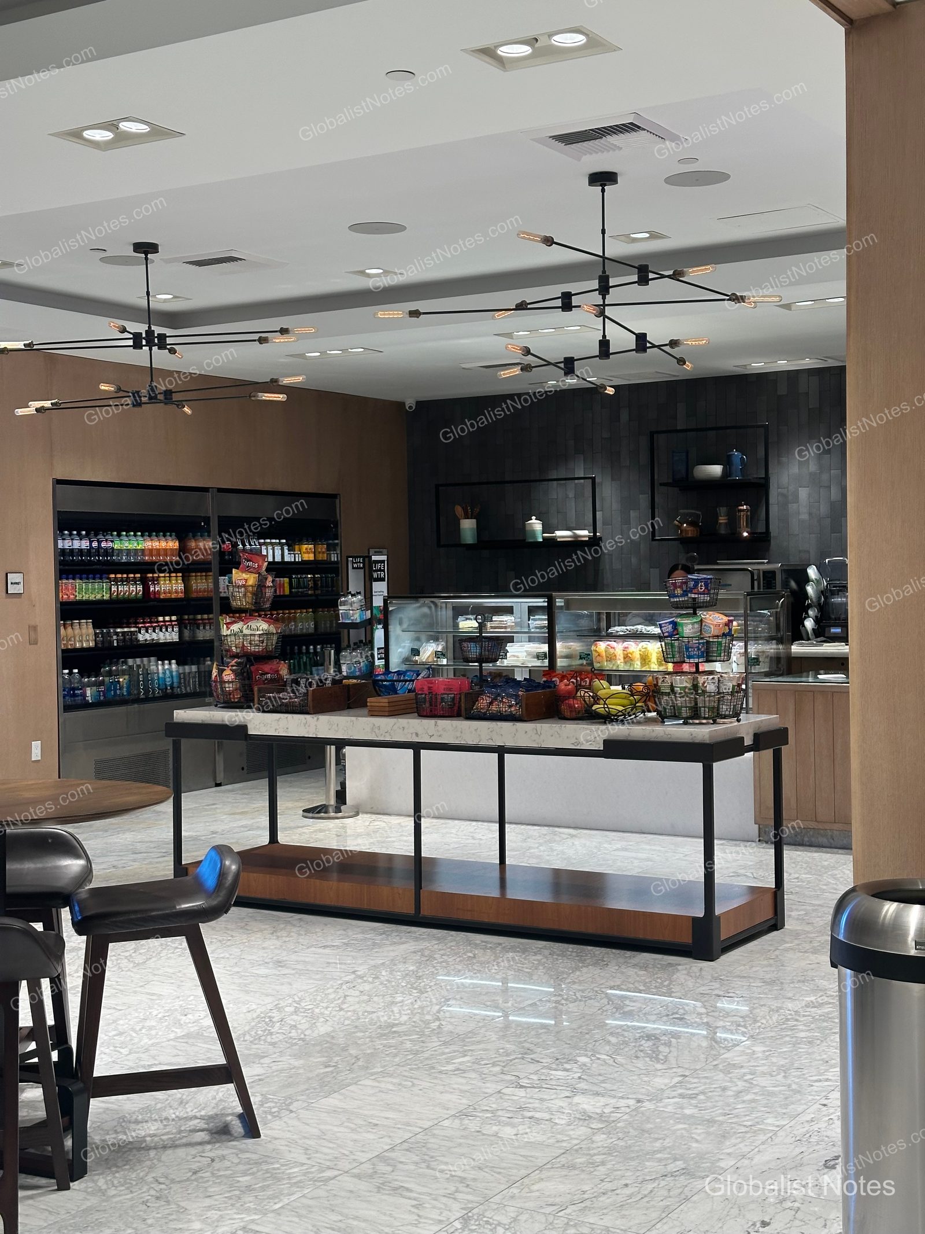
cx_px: 462
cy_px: 617
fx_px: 1710
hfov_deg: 30.3
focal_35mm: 48
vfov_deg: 39.7
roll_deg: +0.6
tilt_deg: -0.6
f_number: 1.78
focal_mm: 6.86
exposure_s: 1/120
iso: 100
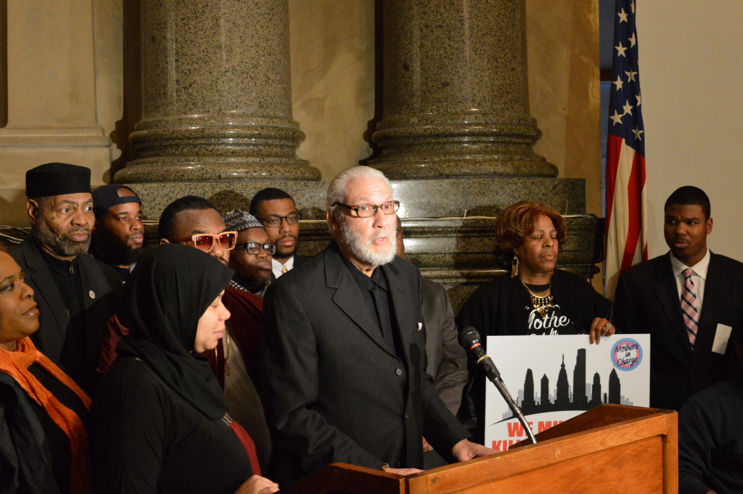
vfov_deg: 25.7
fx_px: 1083
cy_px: 247
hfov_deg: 37.9
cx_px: 372
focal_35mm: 52
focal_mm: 35
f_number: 4
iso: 3200
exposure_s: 1/25
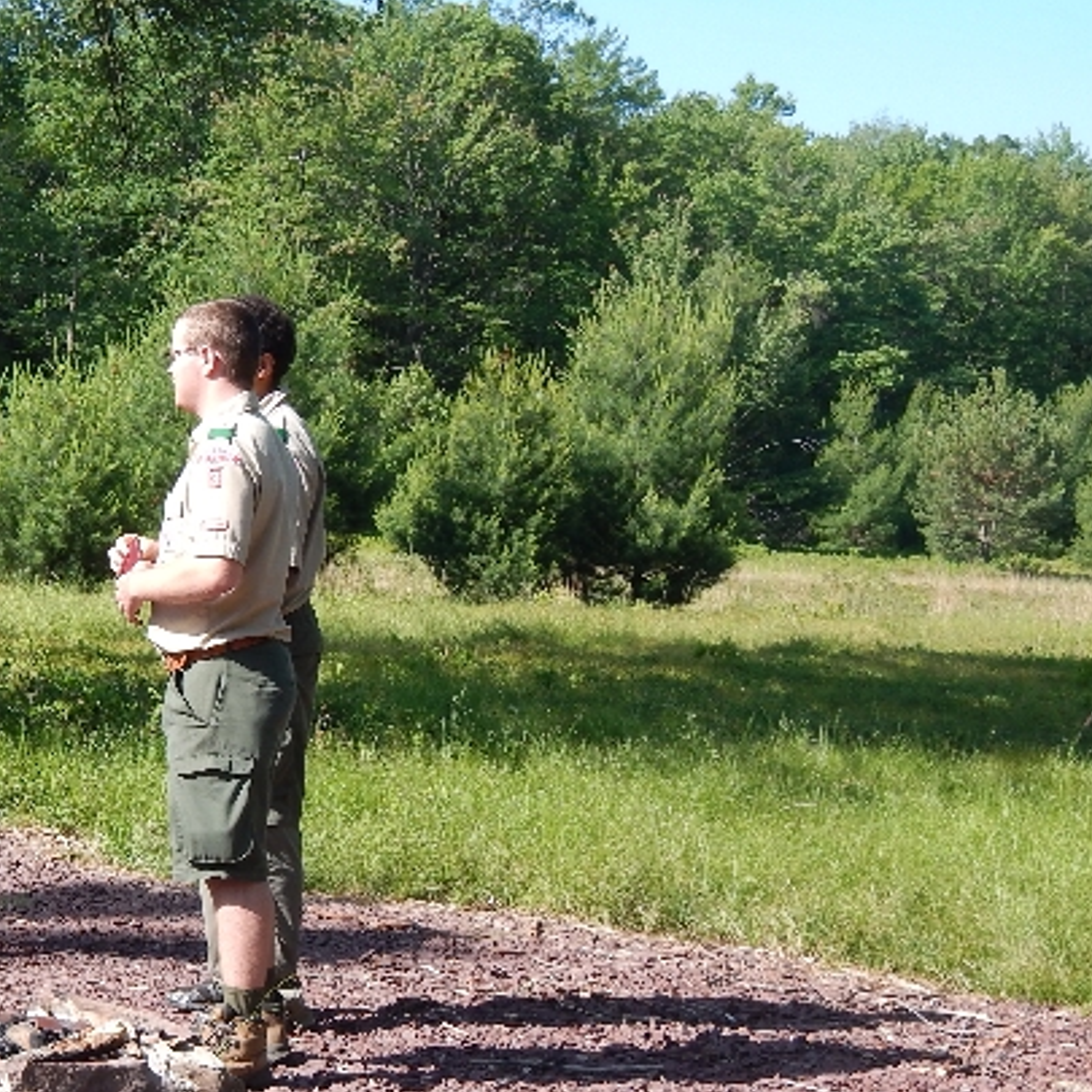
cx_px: 67
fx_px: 2927
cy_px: 682
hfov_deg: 20.6
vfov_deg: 21.1
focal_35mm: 82
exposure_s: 1/400
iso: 125
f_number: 4.1
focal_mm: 8.4
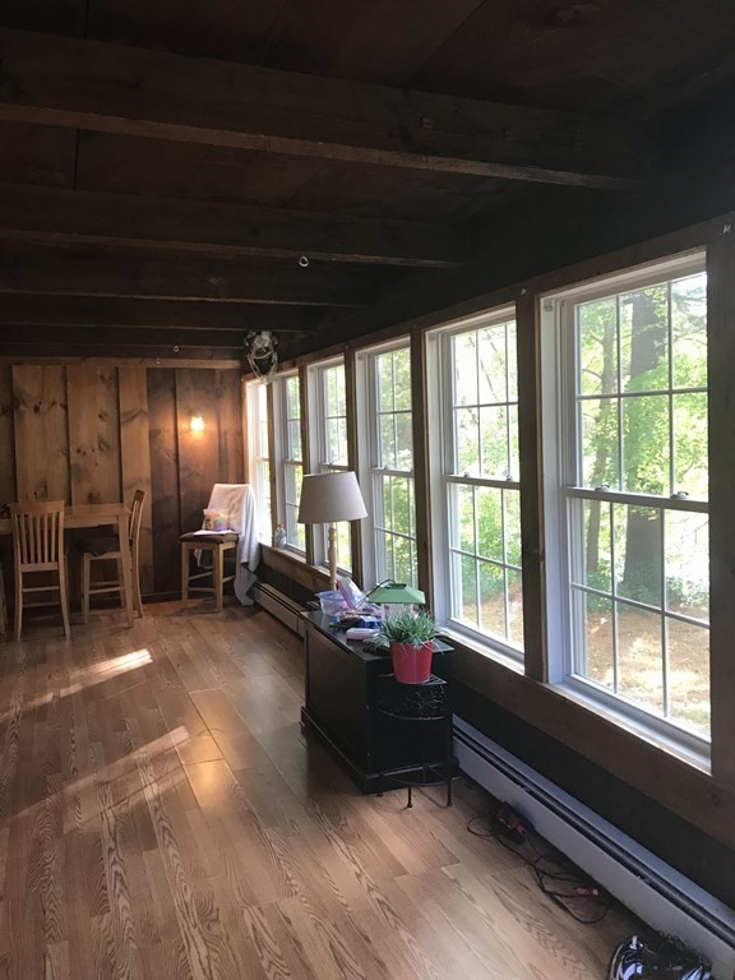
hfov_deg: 49.7
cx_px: 368
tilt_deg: -1.4
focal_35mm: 28
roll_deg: +0.6
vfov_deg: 63.4
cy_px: 490
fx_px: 793
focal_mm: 3.99
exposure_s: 1/30
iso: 32
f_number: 1.8
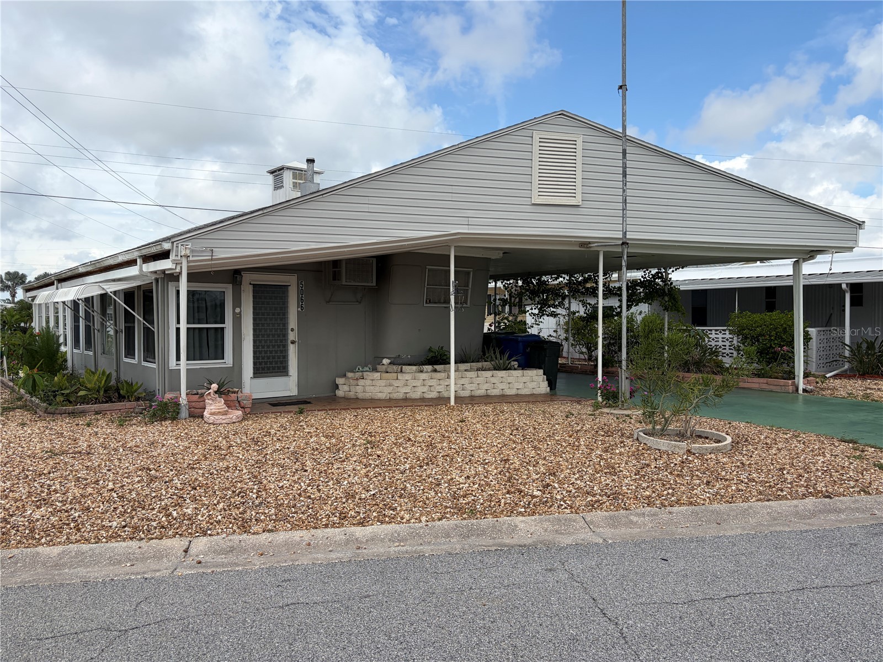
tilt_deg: -0.4
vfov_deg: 53.1
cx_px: 442
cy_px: 331
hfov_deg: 67.3
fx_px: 663
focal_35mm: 26
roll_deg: +0.5
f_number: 1.6
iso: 64
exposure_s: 1/4950
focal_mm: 5.96
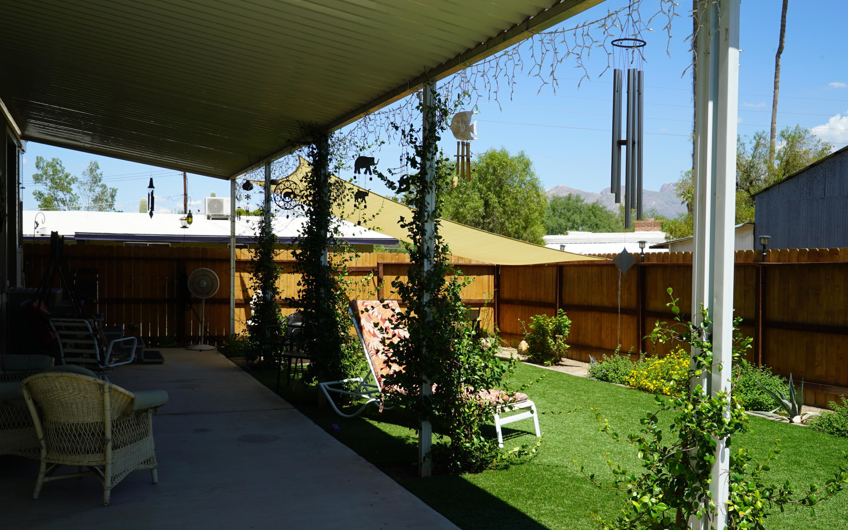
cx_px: 422
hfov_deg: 56.7
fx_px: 786
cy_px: 270
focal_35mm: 34
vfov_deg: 37.3
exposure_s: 1/80
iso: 100
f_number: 13
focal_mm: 33
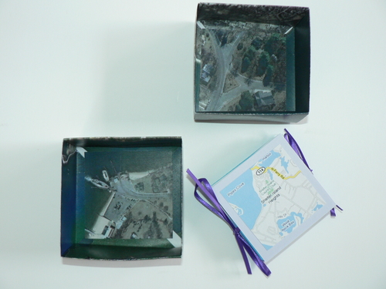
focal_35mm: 36
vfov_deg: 39.7
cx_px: 193
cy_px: 144
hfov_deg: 51.4
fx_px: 401
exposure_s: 1/6
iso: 100
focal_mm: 6
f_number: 2.8
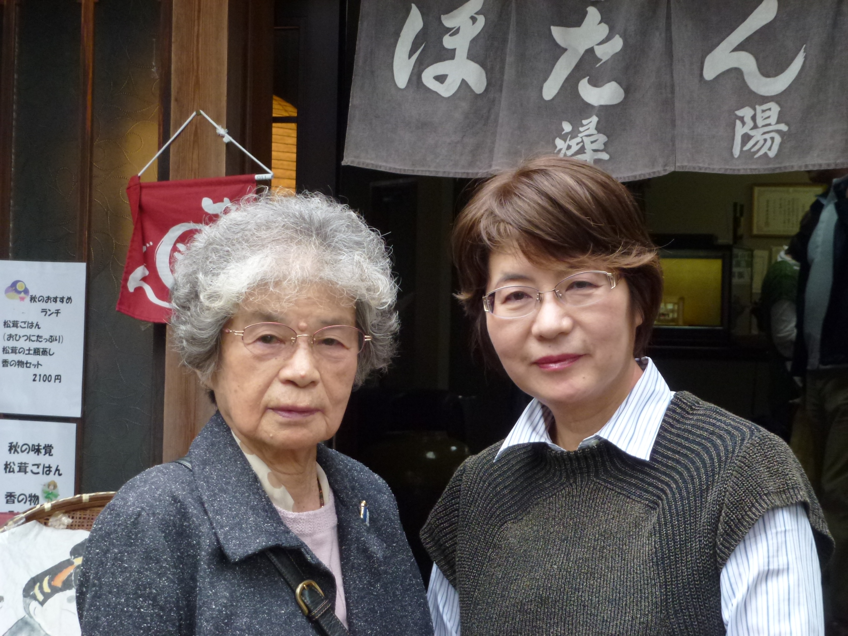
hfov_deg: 22.0
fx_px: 2180
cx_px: 424
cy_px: 318
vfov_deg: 16.6
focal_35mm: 89
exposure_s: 1/80
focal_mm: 16
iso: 320
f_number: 4.9
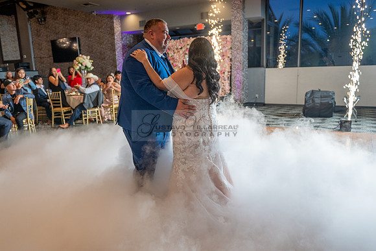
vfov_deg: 46.4
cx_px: 188
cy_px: 129
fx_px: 293
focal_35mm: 28
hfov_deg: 65.4
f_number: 2.8
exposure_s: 1/250
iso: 500
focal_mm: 24
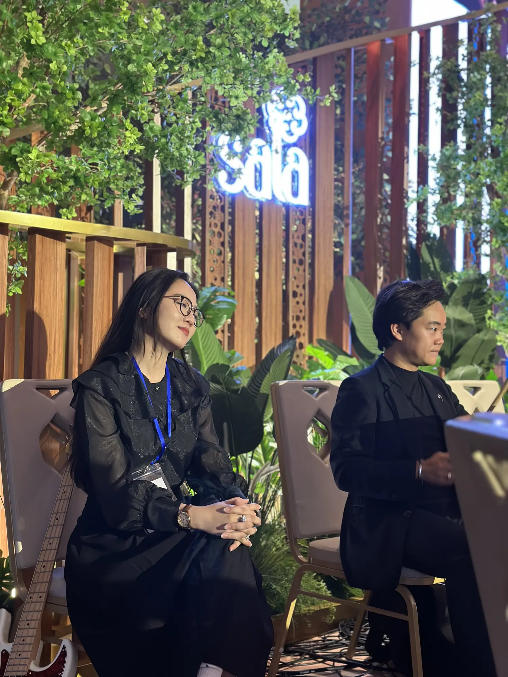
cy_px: 338
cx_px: 254
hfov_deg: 30.3
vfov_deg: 39.7
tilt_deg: +1.2
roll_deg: -0.4
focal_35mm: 48
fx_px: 939
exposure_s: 1/51
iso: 400
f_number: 1.78
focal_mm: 6.86
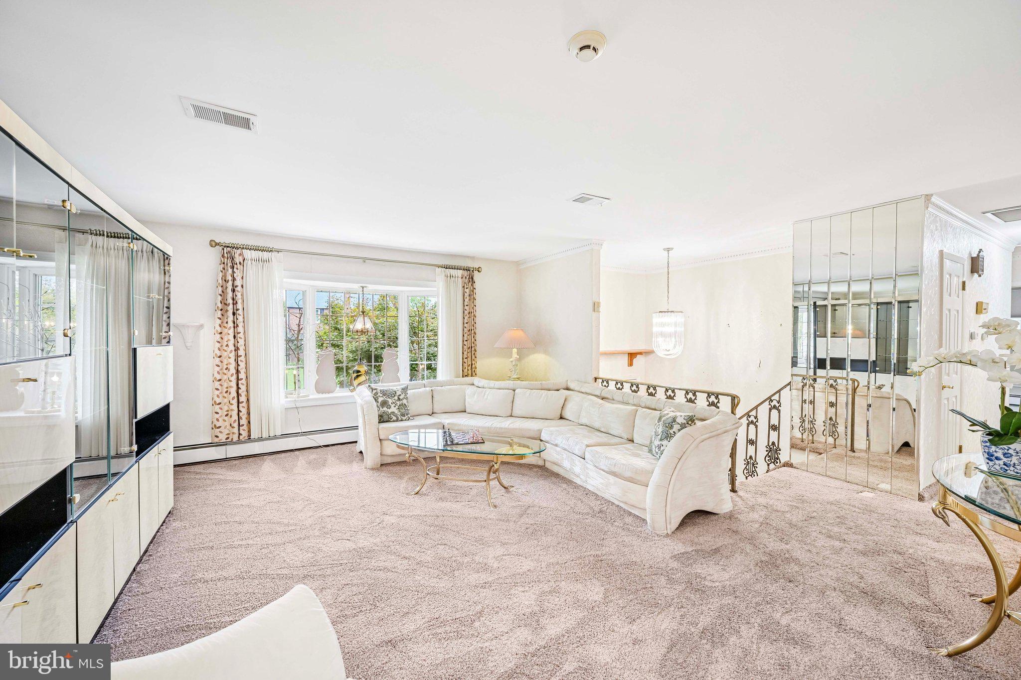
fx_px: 397
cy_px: 340
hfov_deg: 104.3
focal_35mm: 14
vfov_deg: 81.2
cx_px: 510
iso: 400
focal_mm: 14
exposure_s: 1/5
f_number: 8
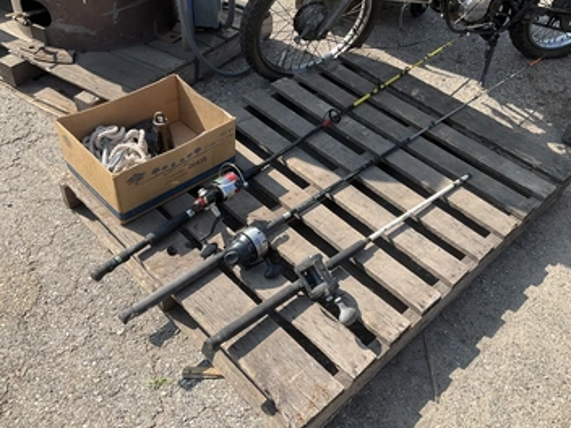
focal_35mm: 33
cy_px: 198
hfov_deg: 55.3
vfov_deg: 42.9
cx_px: 295
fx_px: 544
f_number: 1.8
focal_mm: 3
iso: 25
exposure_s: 1/804
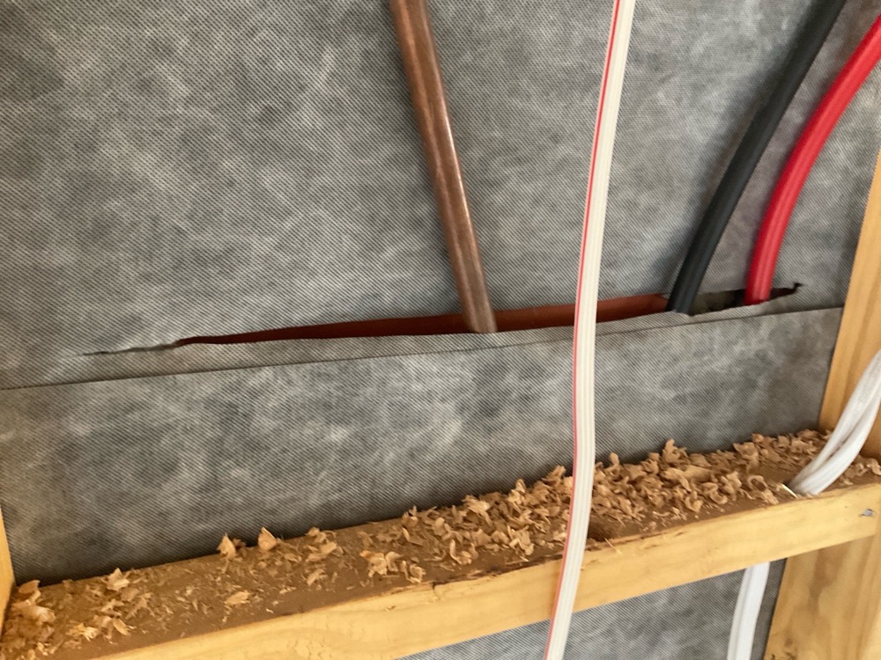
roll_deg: -0.7
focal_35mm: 29
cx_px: 440
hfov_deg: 61.7
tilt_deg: -19.2
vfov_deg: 48.2
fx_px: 738
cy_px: 330
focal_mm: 3
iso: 250
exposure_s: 1/30
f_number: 1.8
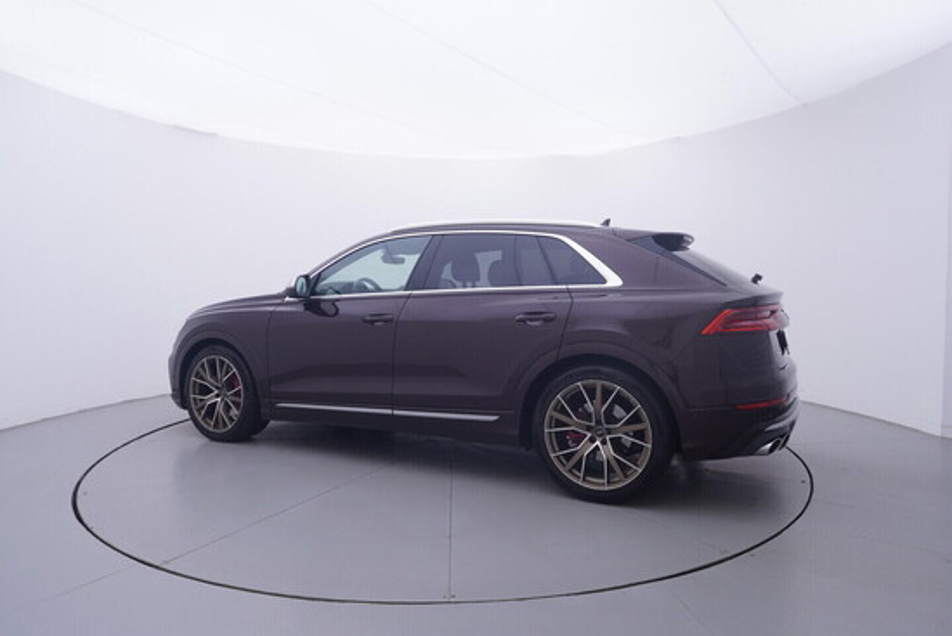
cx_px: 476
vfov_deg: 56.2
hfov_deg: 77.3
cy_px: 318
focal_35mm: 22
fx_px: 595
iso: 200
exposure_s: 1/80
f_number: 5
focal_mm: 15
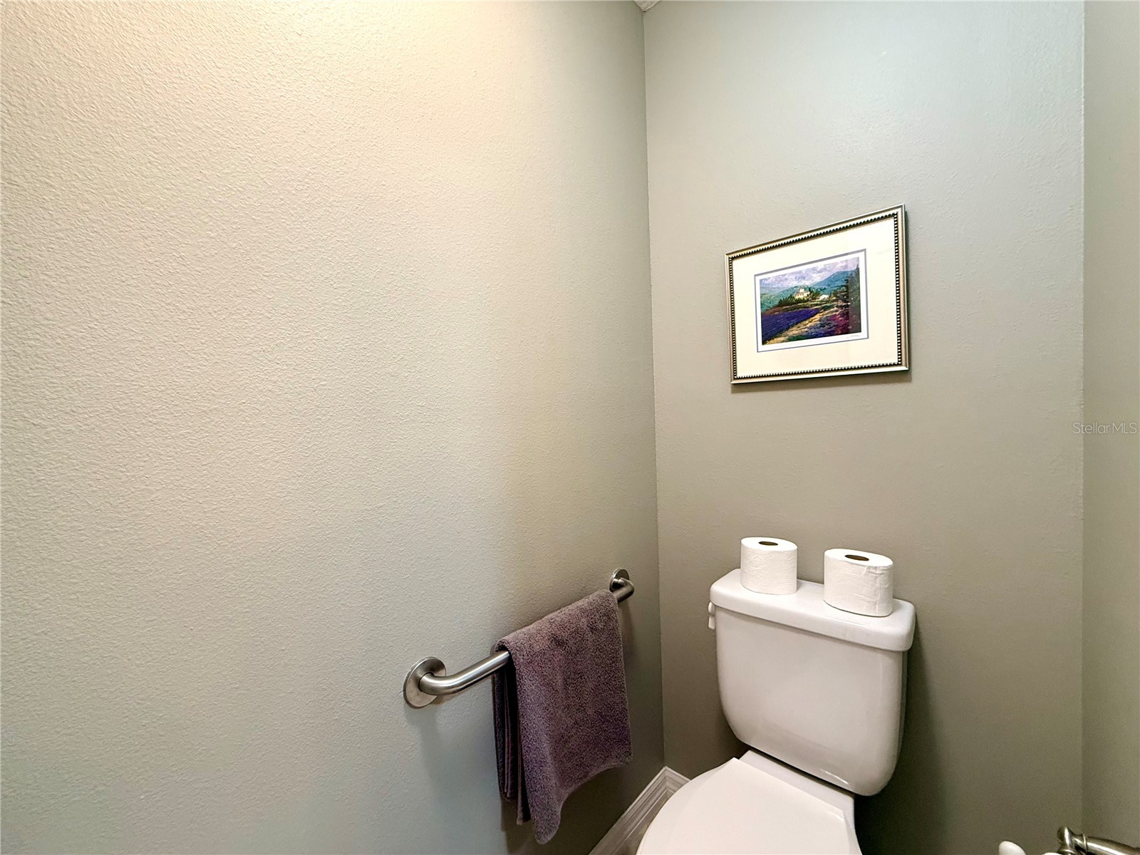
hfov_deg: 102.1
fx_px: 461
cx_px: 570
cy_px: 428
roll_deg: +1.8
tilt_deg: -2.1
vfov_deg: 85.7
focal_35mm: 14
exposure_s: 1/60
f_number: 2.2
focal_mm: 2.22
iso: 320
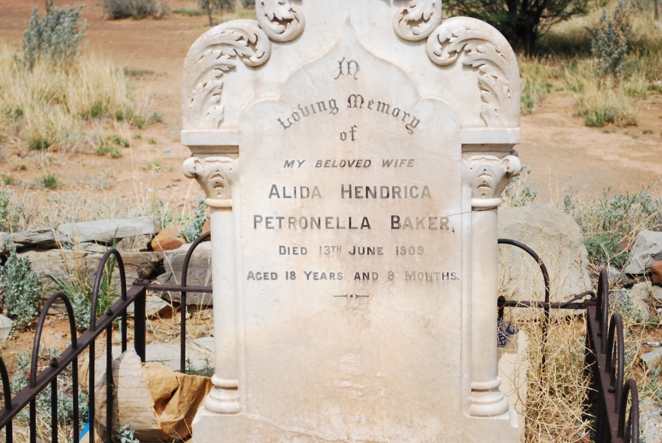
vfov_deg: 16.6
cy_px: 222
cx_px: 331
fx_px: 1519
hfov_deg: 24.6
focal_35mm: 82
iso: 800
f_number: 5.6
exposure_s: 1/4000
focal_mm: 55
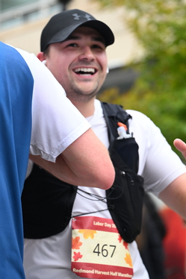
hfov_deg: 13.3
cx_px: 96
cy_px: 147
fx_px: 799
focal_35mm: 103
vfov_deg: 19.8
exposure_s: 1/2000
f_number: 2.8
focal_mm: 70
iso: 1000
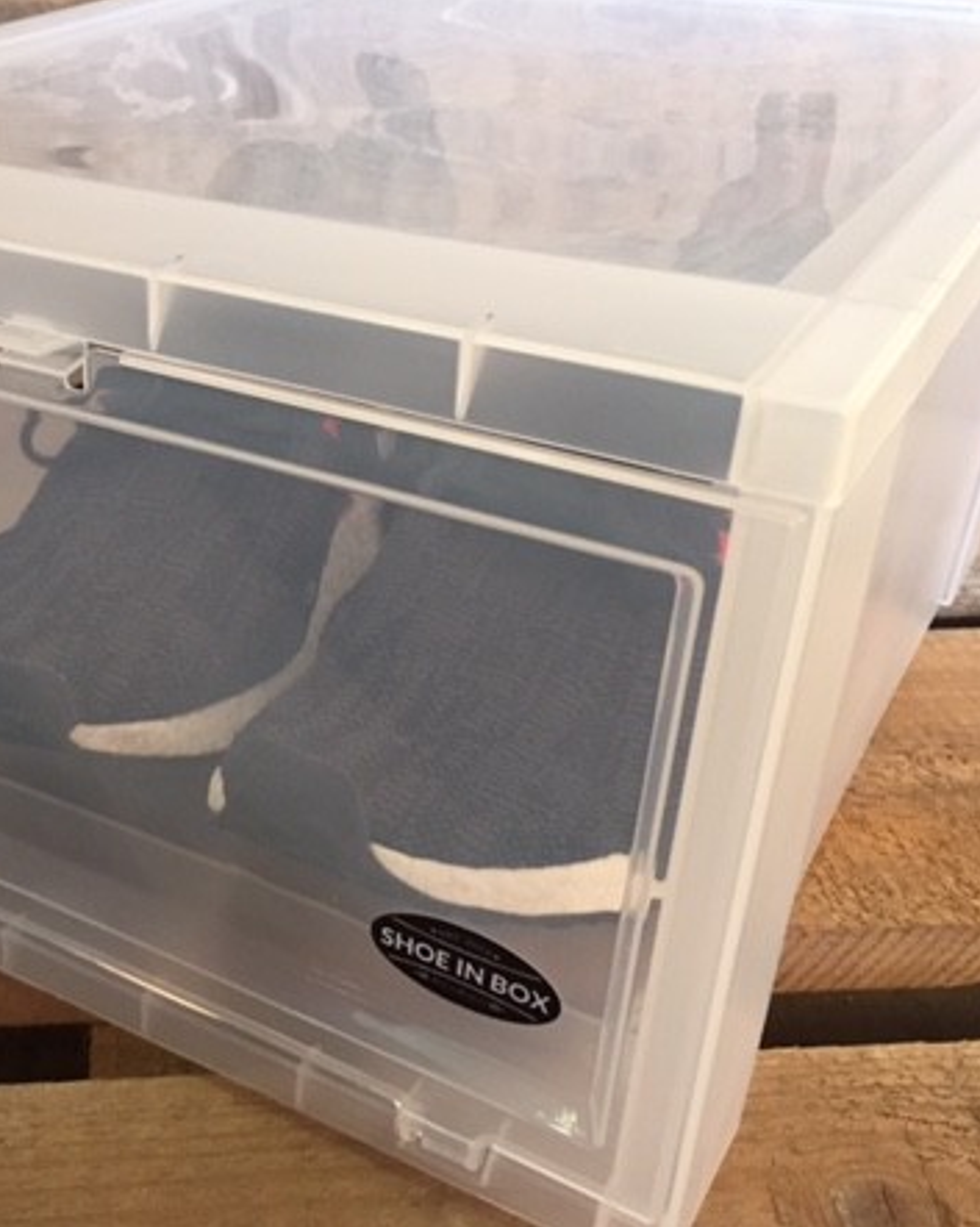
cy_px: 655
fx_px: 1488
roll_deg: +0.5
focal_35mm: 41
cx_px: 208
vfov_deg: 44.8
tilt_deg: -32.4
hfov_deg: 35.4
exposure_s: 1/33
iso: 200
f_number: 2.2
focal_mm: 4.15
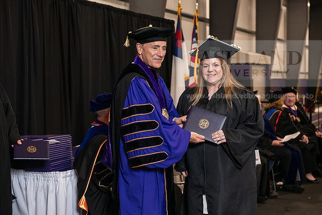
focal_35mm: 66
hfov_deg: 30.5
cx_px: 161
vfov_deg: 20.6
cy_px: 108
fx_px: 590
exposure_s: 1/125
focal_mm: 66
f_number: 5
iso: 1600
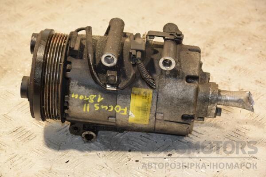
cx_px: 133
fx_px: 776
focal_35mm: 105
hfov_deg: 19.5
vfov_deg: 13.0
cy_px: 88
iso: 800
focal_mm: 70
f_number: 5.3
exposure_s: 1/100
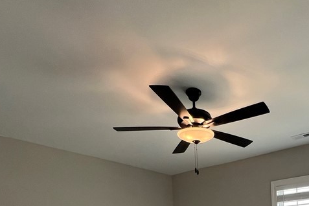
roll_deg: +2.8
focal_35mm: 29
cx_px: 240
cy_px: 241
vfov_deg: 36.1
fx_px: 249
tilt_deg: -0.8
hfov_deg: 59.5
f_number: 1.8
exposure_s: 1/120
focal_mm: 1.57
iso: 50
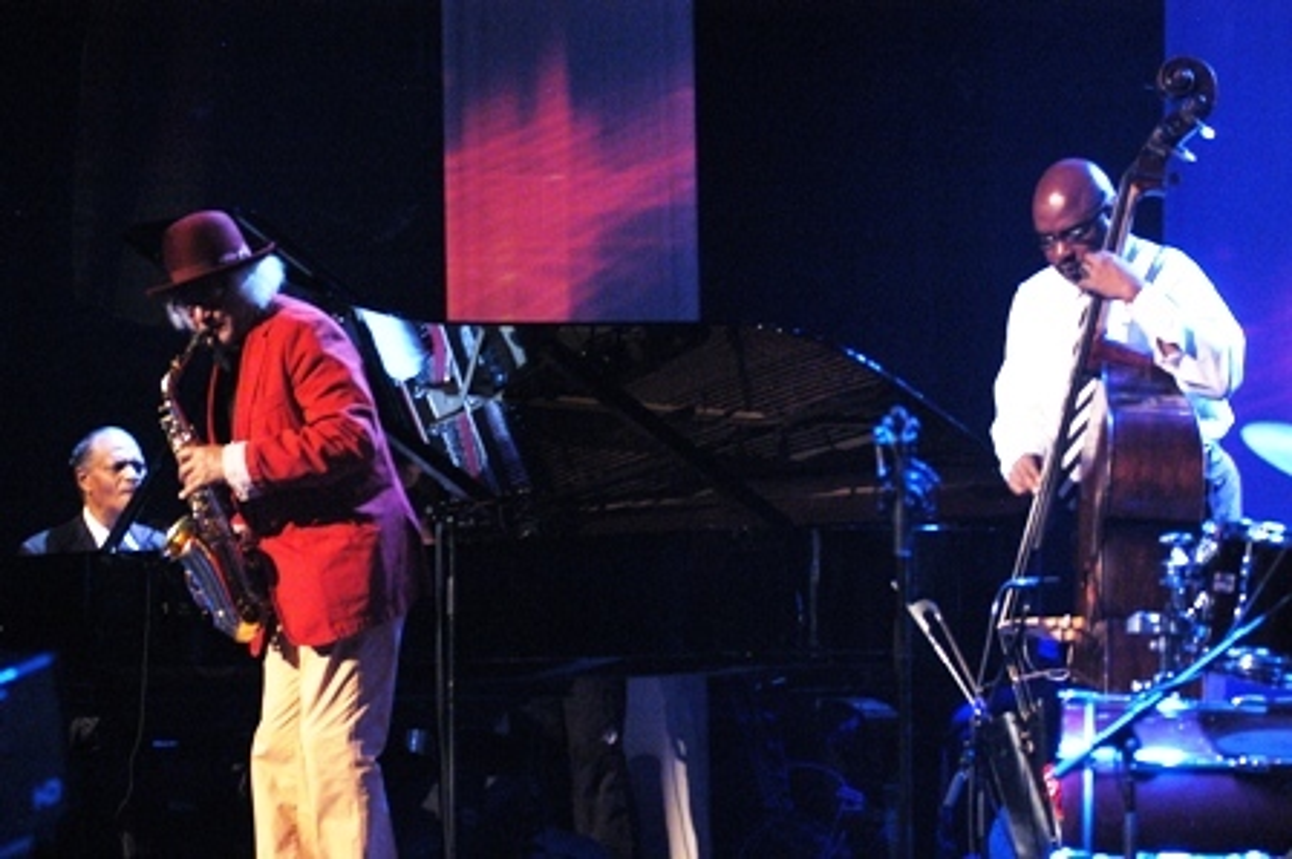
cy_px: 430
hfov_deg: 17.1
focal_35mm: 120
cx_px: 646
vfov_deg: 11.4
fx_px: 4303
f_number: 2.8
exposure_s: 1/60
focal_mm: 80
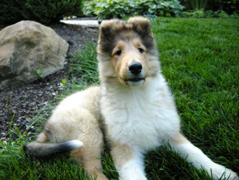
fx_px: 242
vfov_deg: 40.7
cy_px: 90
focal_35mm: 35
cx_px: 120
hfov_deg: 52.6
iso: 95
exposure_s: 1/60
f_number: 2.7
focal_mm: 7.5
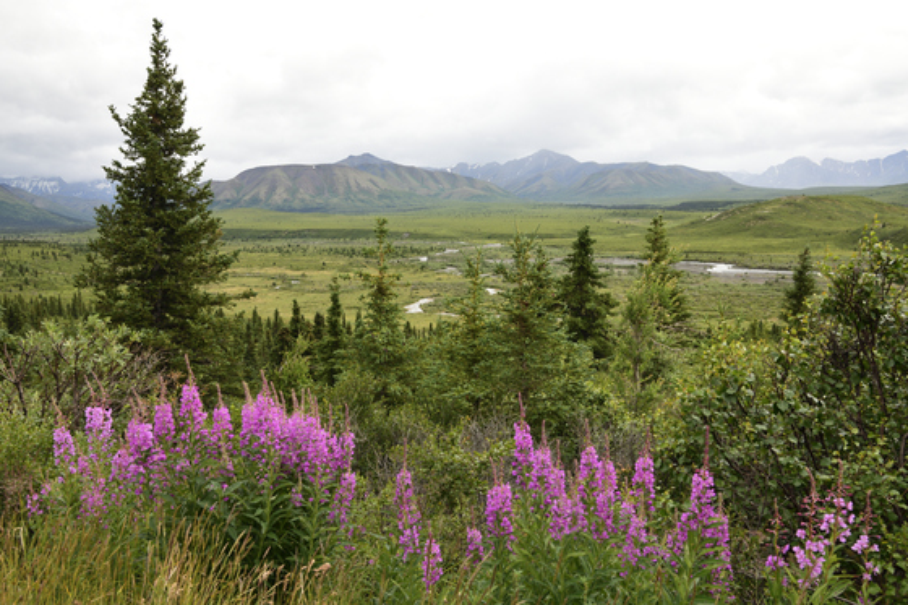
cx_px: 454
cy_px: 302
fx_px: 1009
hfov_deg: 48.5
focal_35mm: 40
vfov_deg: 33.4
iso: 160
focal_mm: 40
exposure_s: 1/40
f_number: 16
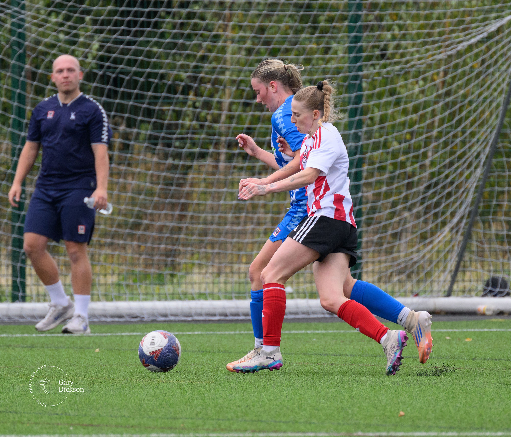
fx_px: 12688
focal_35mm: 816
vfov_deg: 2.0
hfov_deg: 2.3
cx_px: 334
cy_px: 219
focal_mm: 400
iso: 1400
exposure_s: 1/1250
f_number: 5.6
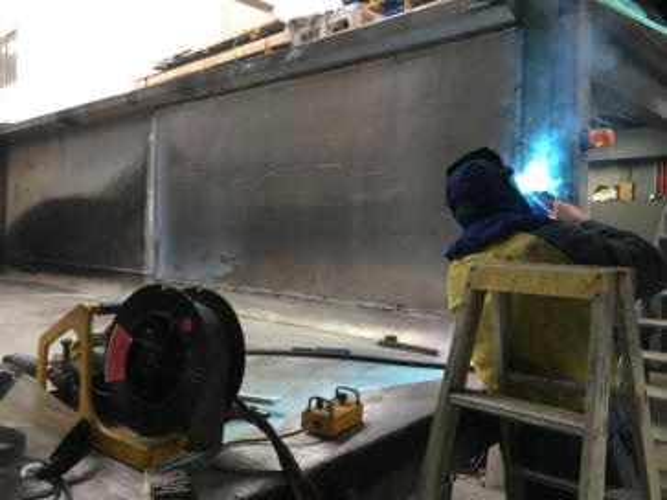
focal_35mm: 29
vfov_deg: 48.2
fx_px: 559
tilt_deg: -1.0
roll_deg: -1.3
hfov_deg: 61.7
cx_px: 334
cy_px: 250
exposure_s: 1/33
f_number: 2.2
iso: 125
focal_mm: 4.15
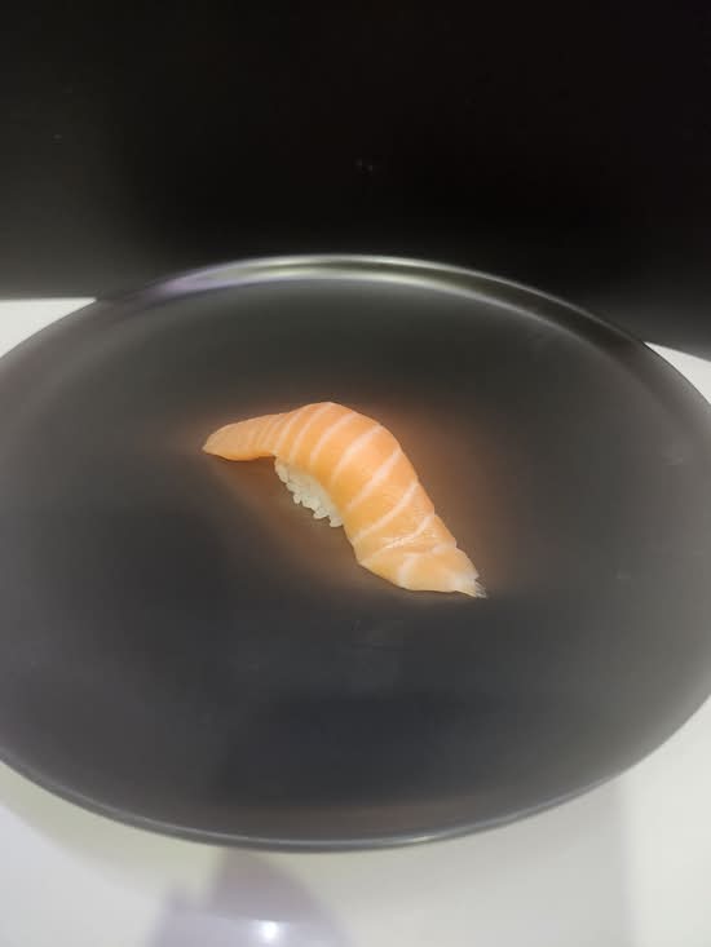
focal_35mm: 23
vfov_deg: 73.9
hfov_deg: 58.9
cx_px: 356
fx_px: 630
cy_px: 474
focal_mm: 5.54
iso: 800
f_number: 1.8
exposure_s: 1/100
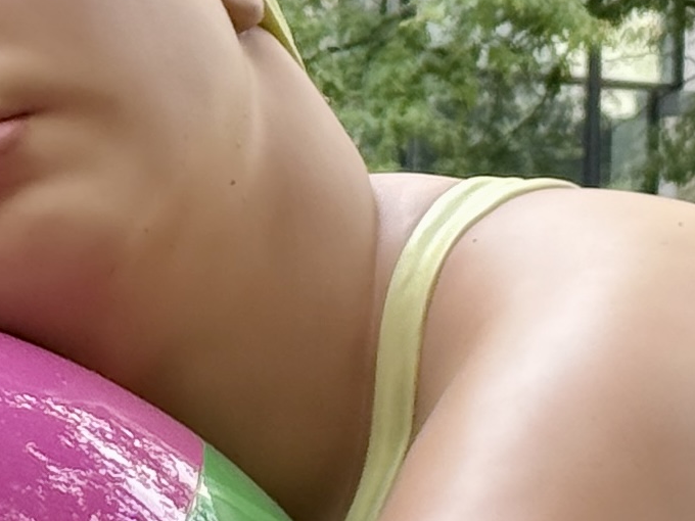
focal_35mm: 229
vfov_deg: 6.5
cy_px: 465
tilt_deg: +2.4
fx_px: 4598
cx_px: -67
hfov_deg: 8.6
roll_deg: -2.5
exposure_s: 1/434
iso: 80
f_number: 1.78
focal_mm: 6.76
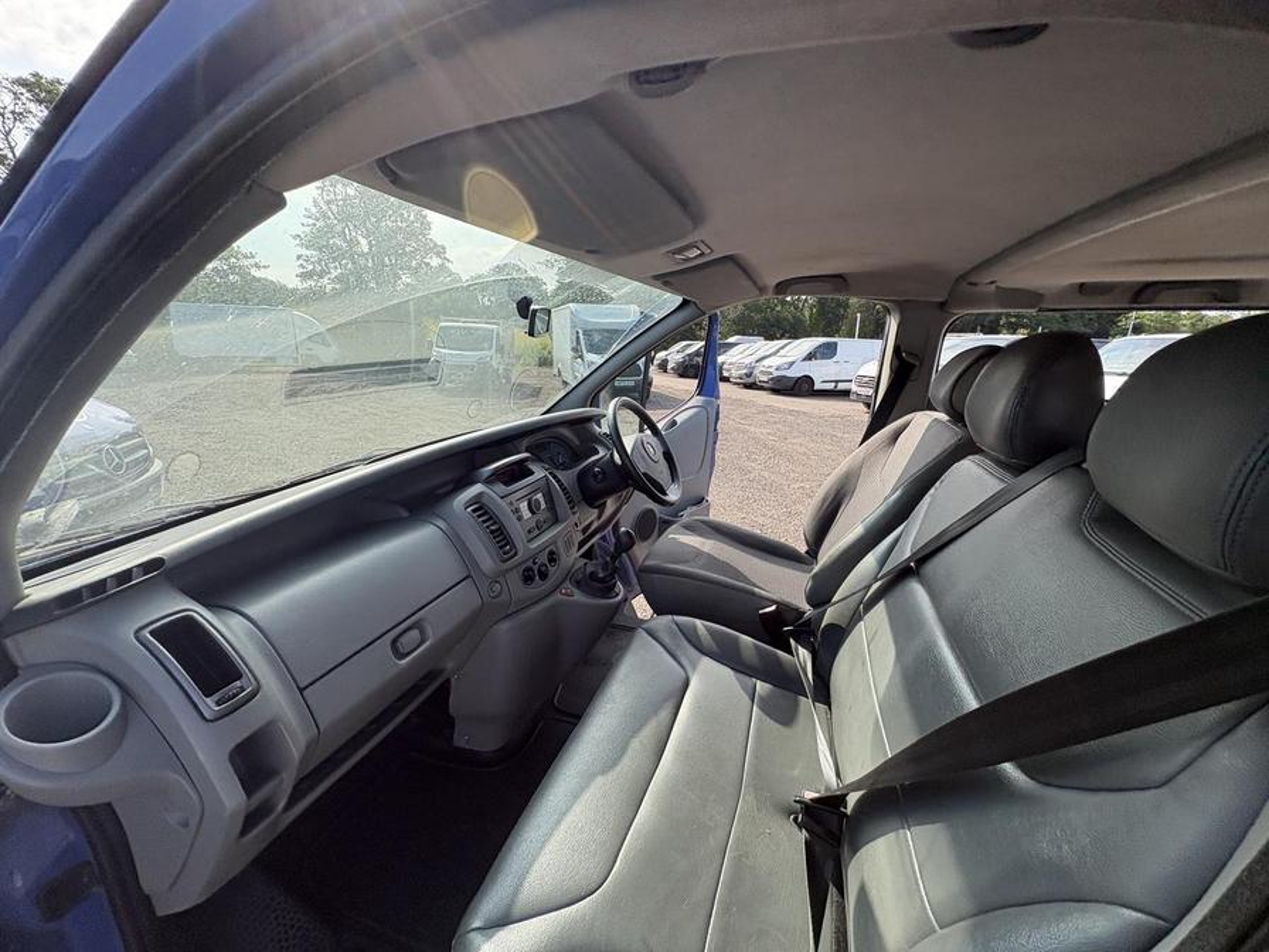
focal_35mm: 14
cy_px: 476
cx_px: 634
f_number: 2.2
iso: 40
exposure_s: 1/569
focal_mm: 2.22
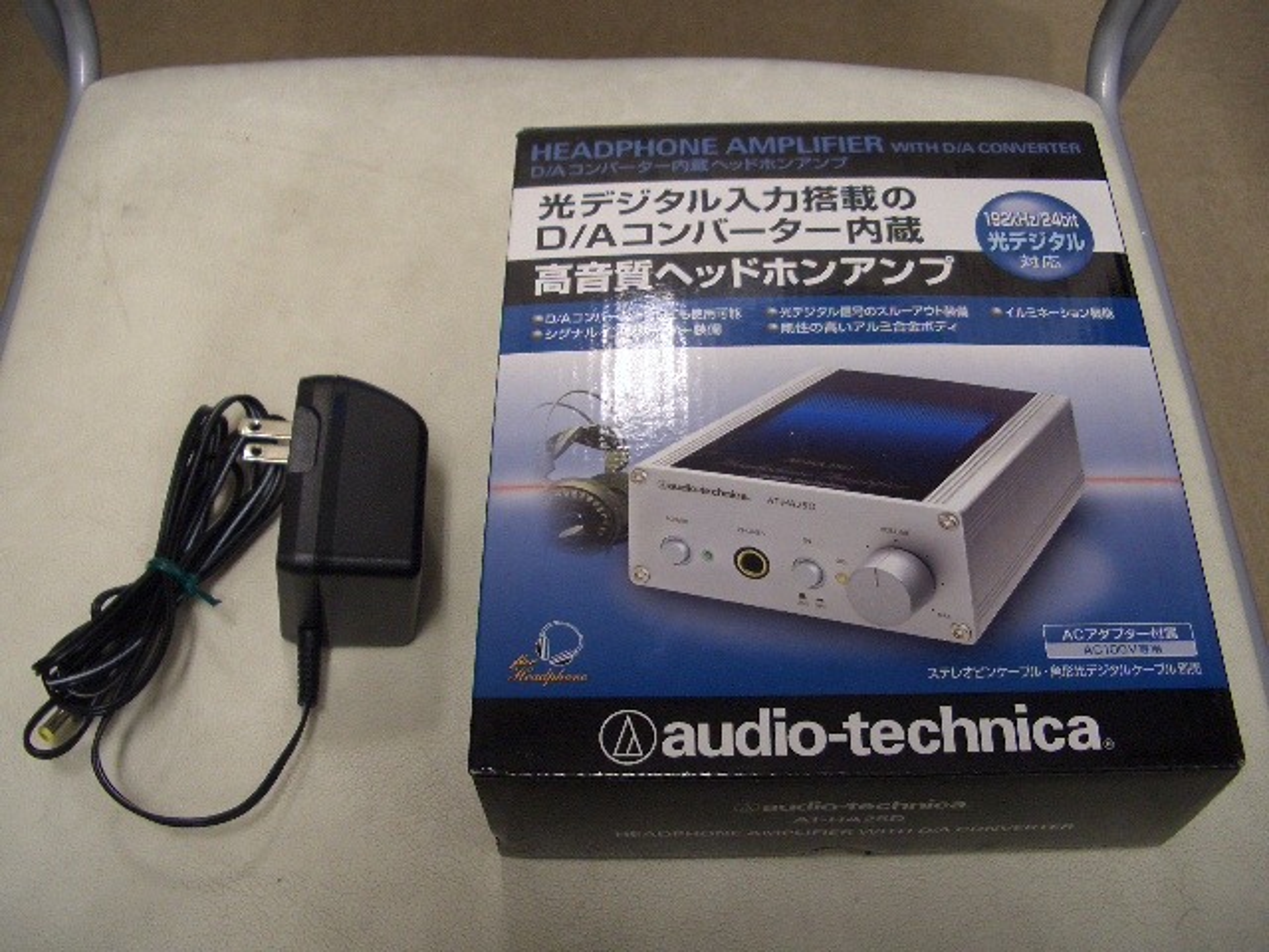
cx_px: 634
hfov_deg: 52.6
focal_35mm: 35
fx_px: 1283
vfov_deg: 40.7
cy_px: 476
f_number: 2.6
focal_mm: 5.8
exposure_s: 1/20
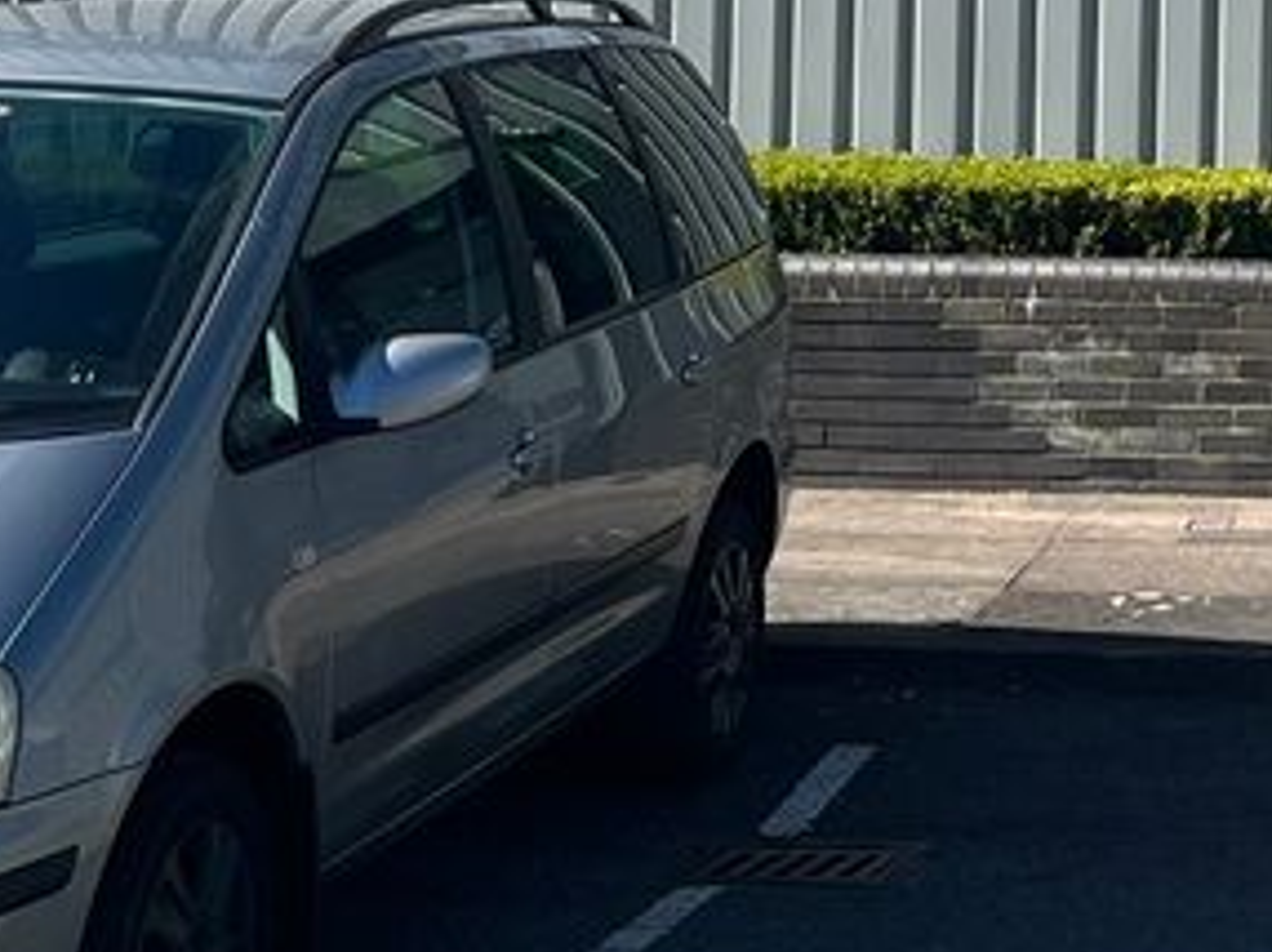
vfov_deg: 14.3
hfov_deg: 18.2
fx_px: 3708
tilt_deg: +0.6
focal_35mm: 101
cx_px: 1650
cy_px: -113
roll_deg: -0.9
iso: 50
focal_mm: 5.1
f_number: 1.6
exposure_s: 1/2825
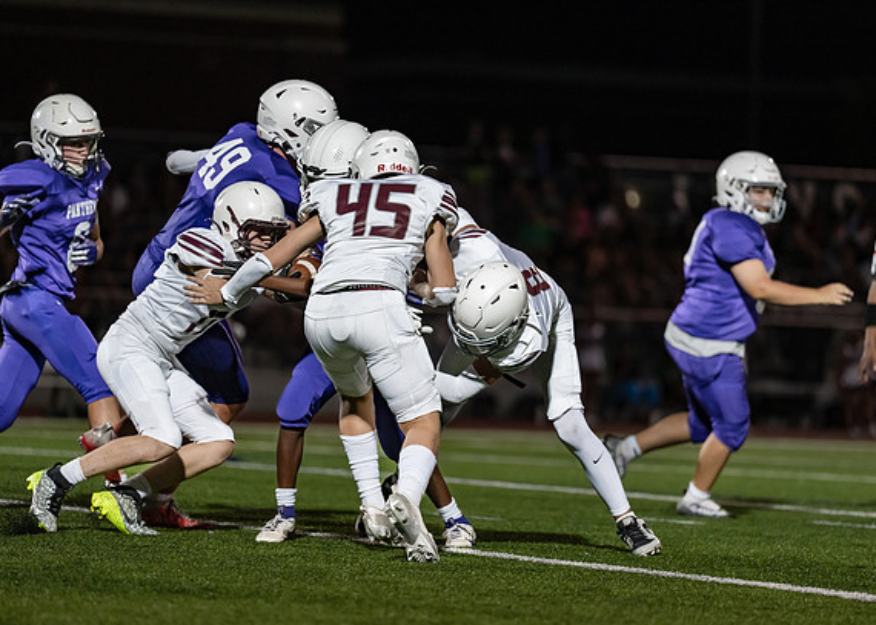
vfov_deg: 6.8
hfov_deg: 9.5
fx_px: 5299
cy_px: 315
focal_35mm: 213
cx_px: 444
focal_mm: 197
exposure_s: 1/1250
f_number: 2.8
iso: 3200
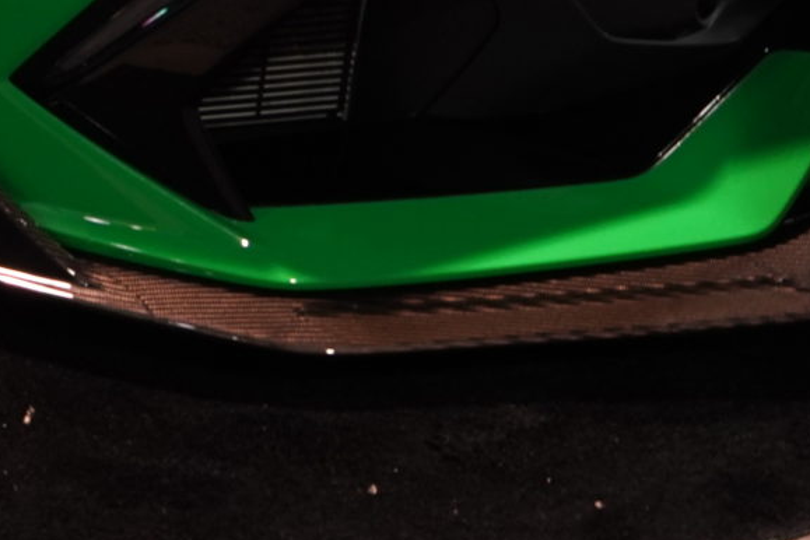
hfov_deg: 13.3
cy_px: -419
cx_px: -390
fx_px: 3285
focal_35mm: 146
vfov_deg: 9.0
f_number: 5.6
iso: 1250
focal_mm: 33
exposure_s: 1/10
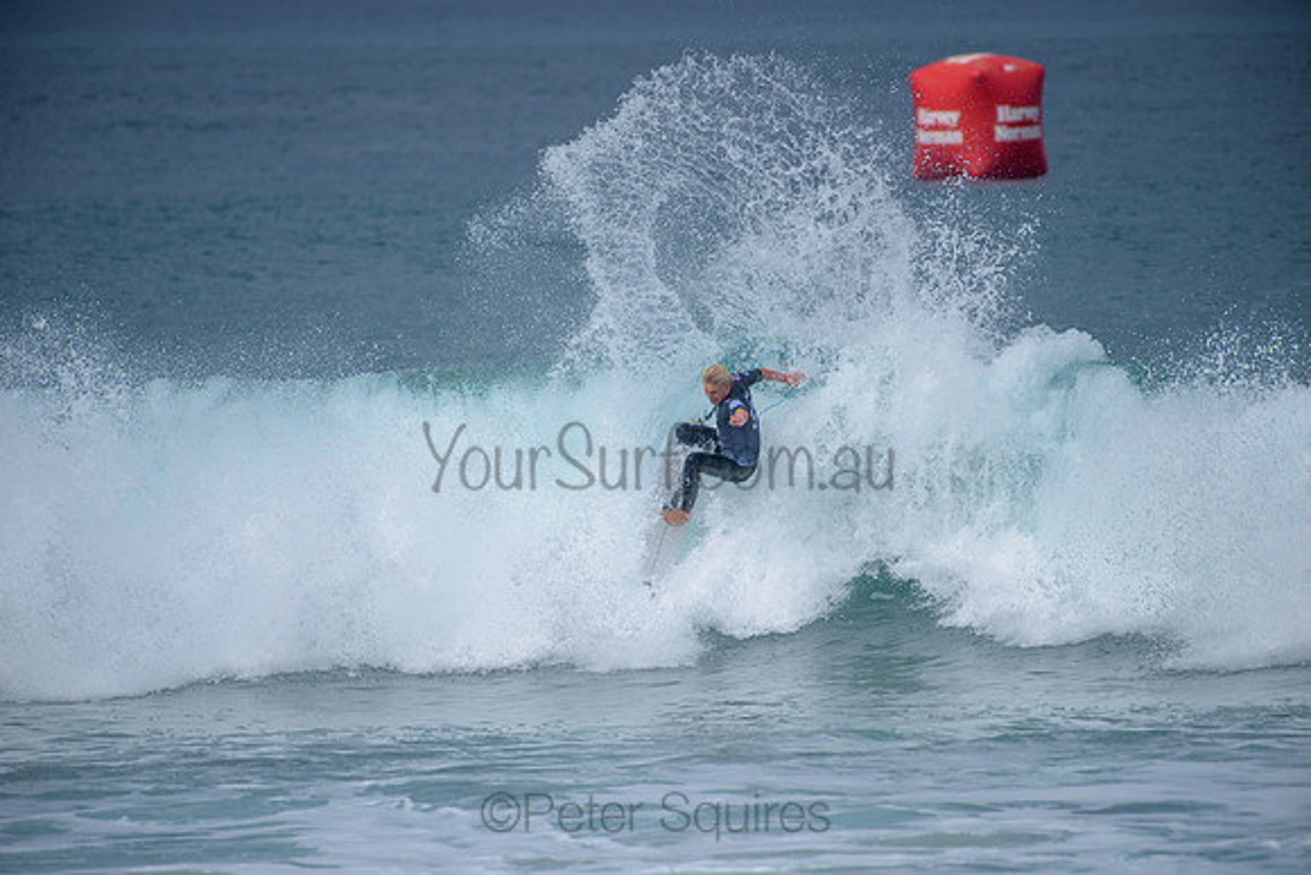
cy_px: 438
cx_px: 656
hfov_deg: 4.1
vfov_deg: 2.8
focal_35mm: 500
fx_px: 18212
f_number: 5.6
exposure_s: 1/2000
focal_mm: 500
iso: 220
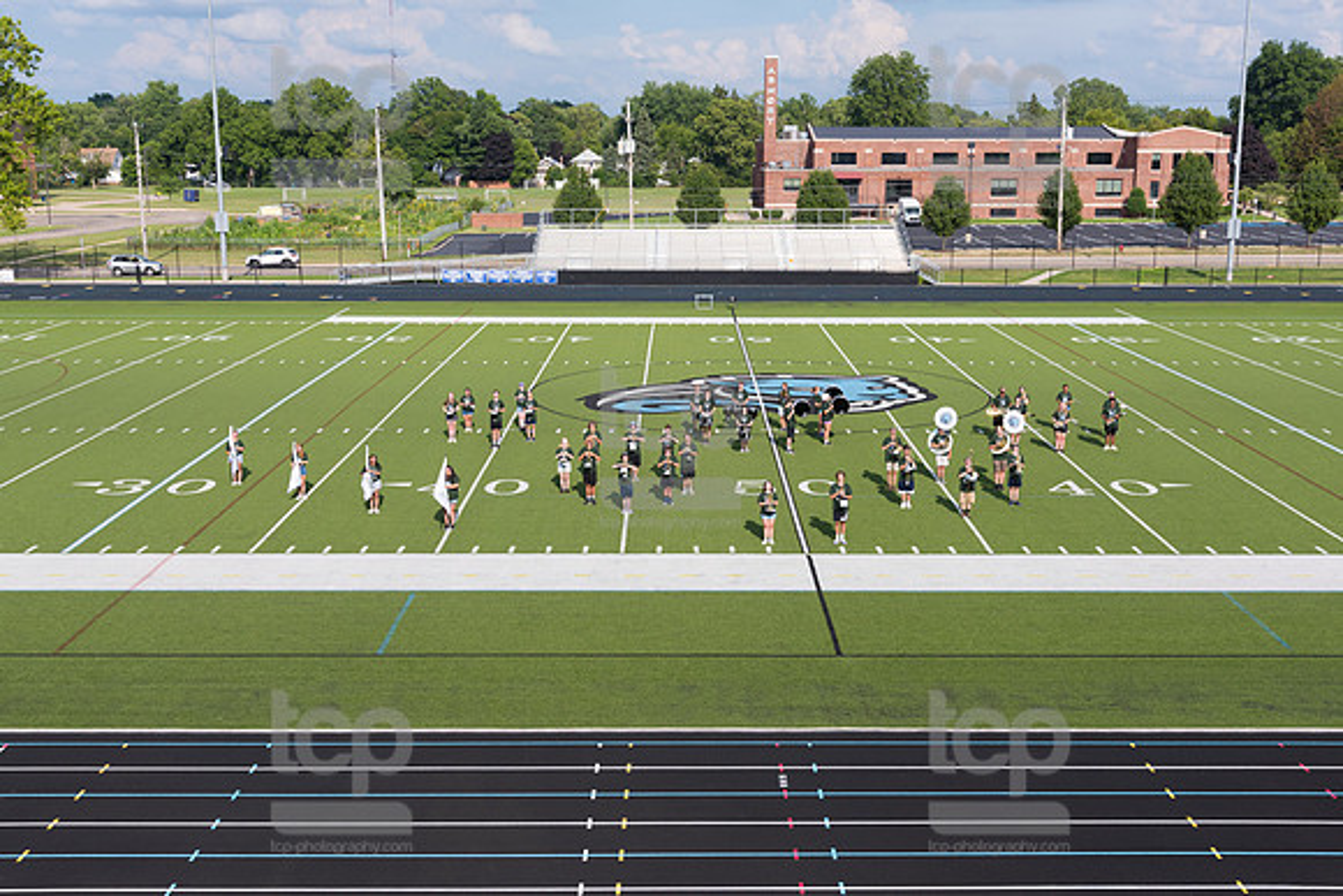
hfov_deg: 49.5
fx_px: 1456
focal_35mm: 39
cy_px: 440
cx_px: 684
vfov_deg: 34.2
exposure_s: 1/500
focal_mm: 38
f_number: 9
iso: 250
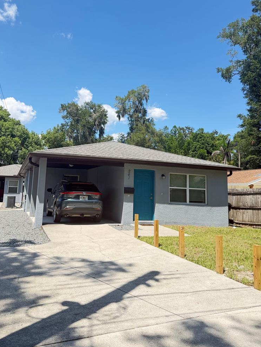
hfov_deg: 48.1
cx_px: 116
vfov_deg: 61.4
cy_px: 148
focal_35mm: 29
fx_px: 291
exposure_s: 1/1901
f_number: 1.78
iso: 100
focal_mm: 6.76
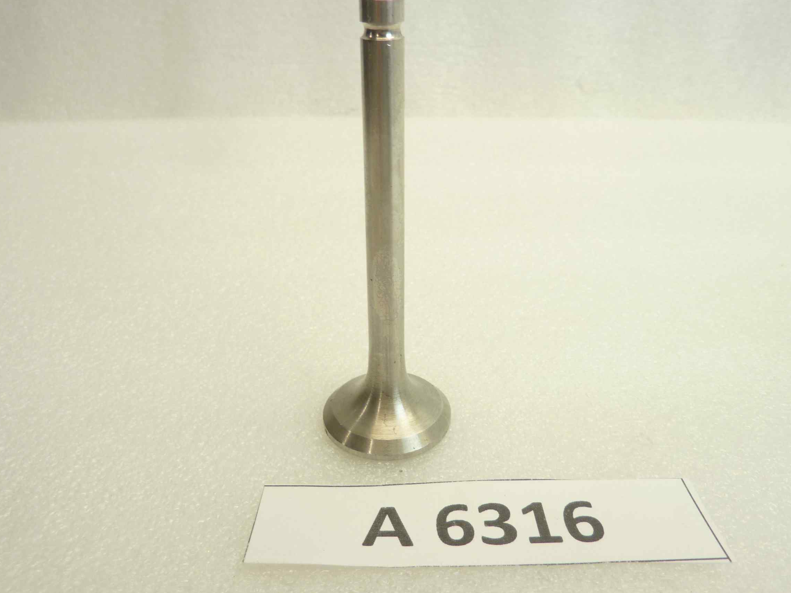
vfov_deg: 49.7
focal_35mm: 28
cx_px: 410
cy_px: 276
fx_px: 640
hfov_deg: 63.4
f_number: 3.3
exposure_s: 1/25
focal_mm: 4.1
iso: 80
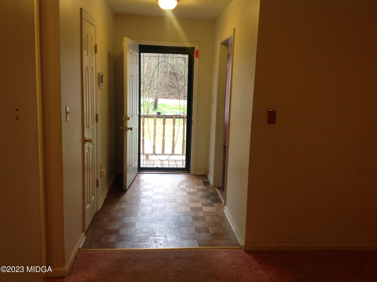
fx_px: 381
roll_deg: -1.7
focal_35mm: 35
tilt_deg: -10.3
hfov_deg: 52.7
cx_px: 188
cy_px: 141
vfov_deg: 40.6
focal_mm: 4.28
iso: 50
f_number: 2.4
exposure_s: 1/20
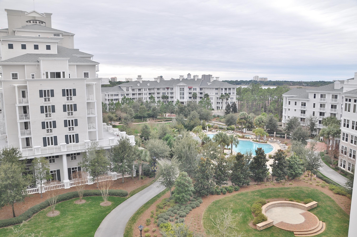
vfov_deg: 47.8
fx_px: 267
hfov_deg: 67.4
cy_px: 118
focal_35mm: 27
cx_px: 178
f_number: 7.1
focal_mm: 18
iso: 200
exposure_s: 1/50
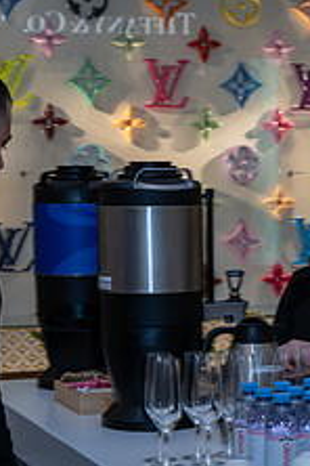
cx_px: 316
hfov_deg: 12.3
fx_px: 1421
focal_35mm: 110
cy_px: 301
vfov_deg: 18.5
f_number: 8
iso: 250
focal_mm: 42
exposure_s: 1/40
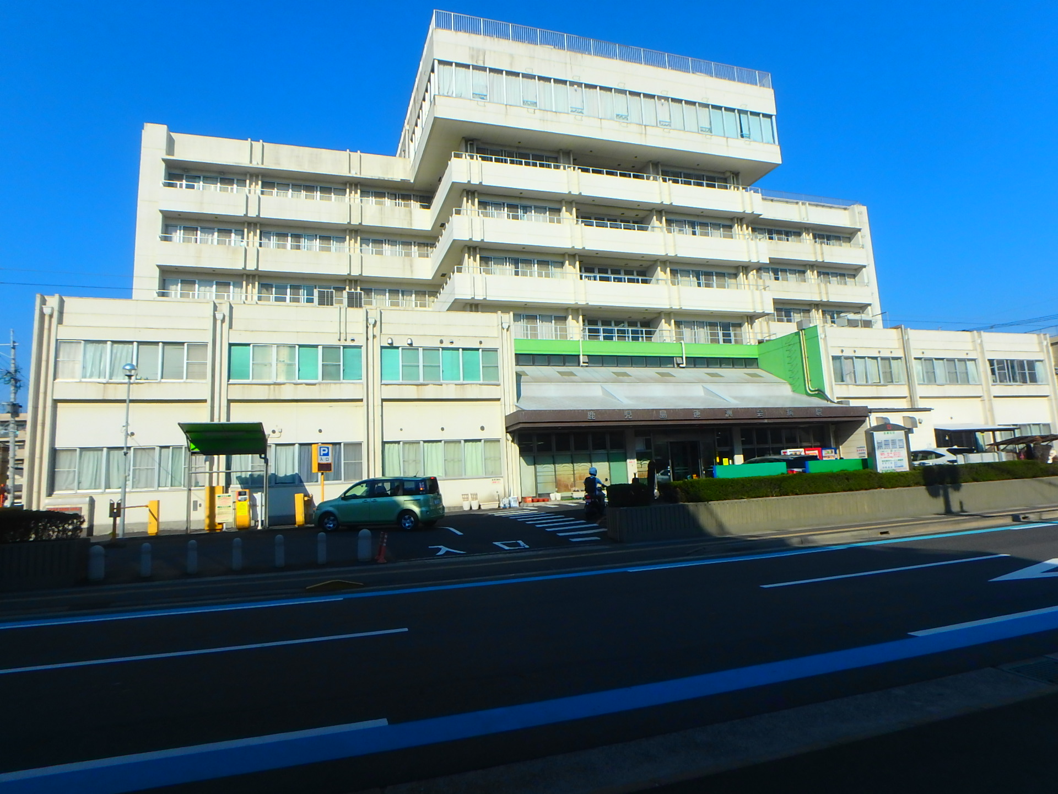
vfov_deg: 63.4
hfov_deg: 79.0
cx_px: 529
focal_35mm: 21
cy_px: 397
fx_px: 642
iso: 125
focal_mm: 3.7
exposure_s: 1/640
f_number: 6
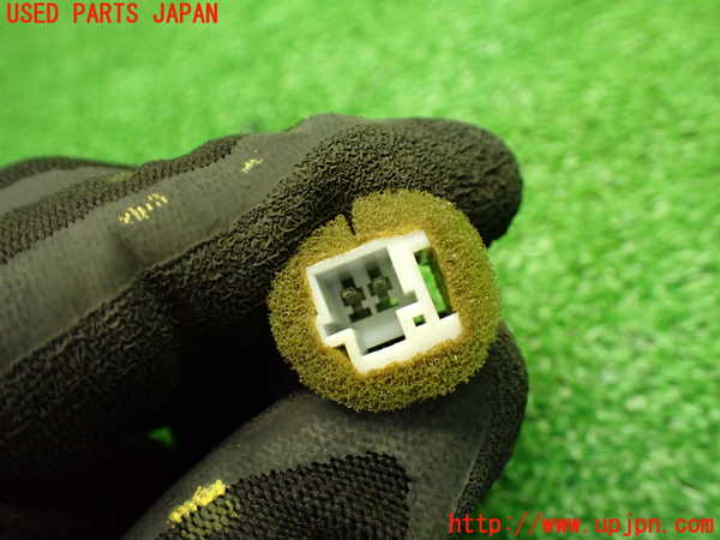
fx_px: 624
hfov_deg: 60.0
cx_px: 360
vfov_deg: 46.8
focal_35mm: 30
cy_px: 270
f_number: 2.3
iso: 800
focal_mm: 5.4
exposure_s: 1/100
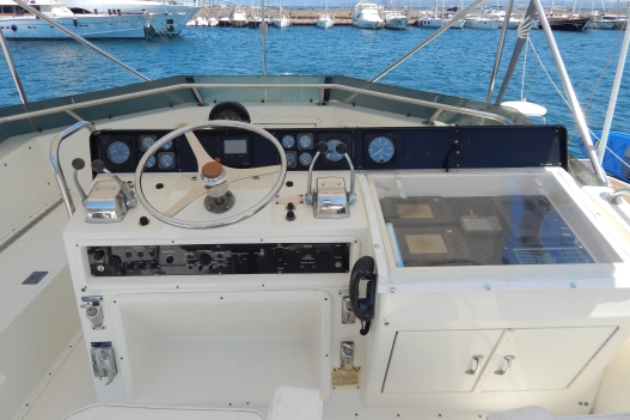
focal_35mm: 25
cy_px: 191
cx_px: 306
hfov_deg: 71.5
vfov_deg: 51.2
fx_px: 437
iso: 125
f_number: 6
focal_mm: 4
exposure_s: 1/500
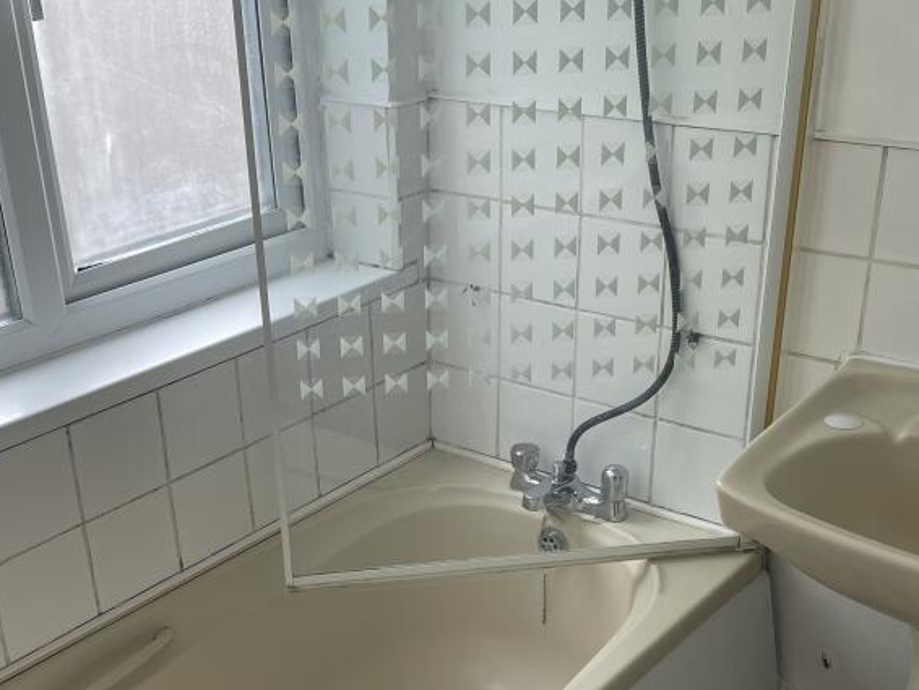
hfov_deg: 40.4
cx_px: 424
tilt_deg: -28.3
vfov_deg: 30.4
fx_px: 1248
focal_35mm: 47
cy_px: 516
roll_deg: +2.1
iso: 50
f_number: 1.6
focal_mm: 4.2
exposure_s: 1/121
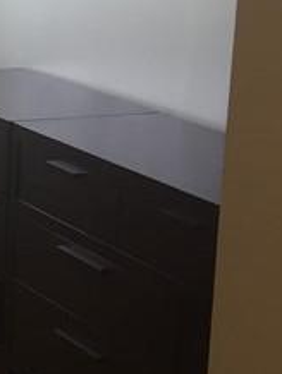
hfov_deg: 9.6
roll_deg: -0.1
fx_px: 1474
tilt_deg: -10.9
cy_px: 148
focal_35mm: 136
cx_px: -421
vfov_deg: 14.5
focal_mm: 4.15
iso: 32
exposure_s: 1/33
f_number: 2.2
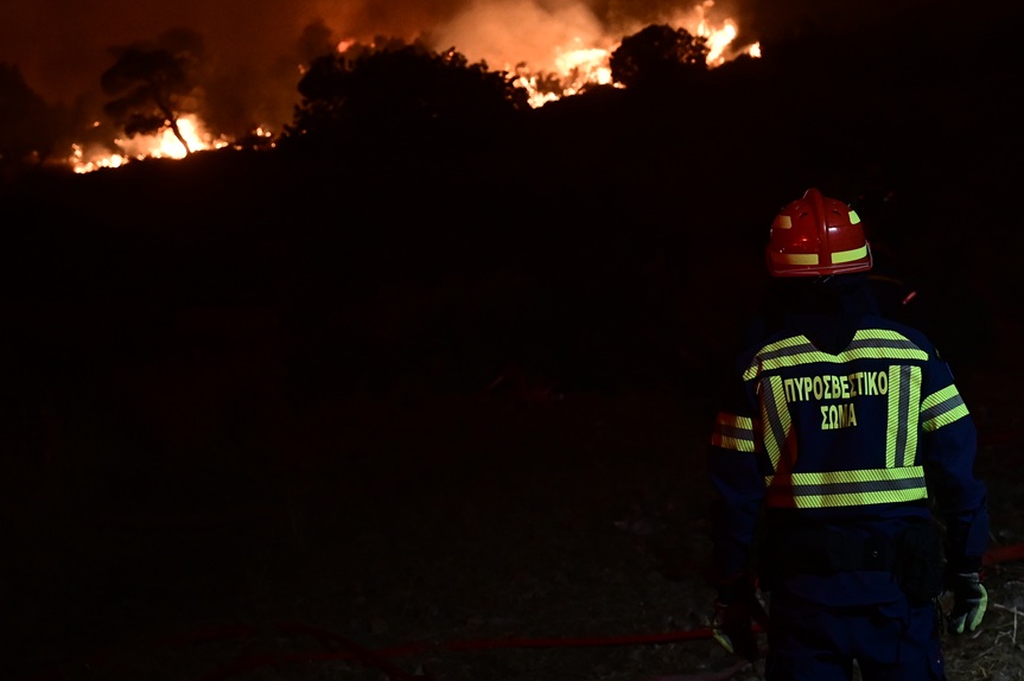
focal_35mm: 66
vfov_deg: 20.4
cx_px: 815
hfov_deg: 29.8
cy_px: 174
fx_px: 1876
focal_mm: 41
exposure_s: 1/400
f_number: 4
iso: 2000
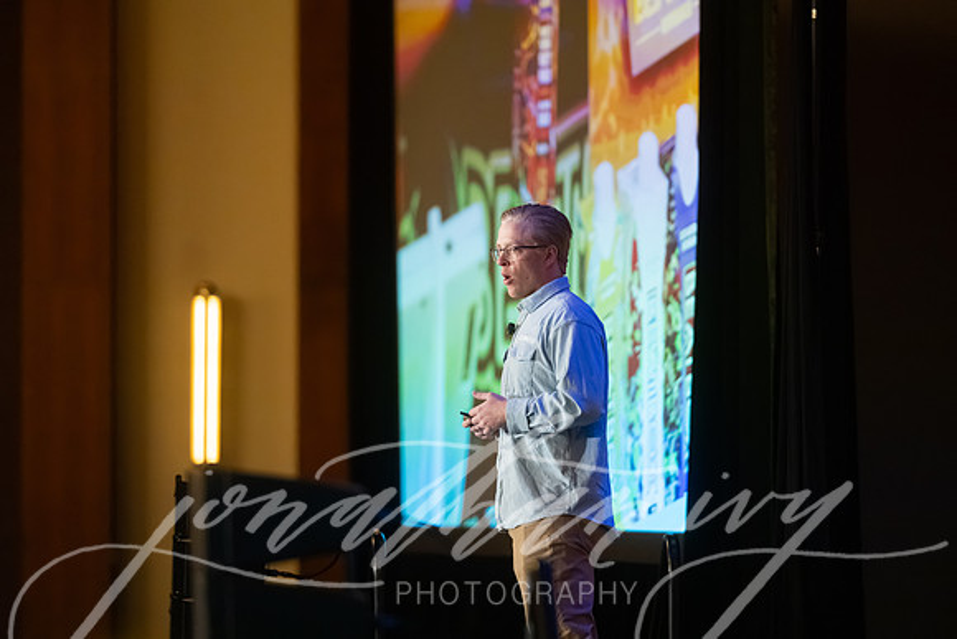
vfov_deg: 6.8
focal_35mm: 203
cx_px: 478
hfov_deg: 10.1
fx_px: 5405
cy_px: 320
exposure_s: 1/320
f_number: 2.8
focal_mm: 200
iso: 8000
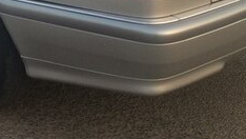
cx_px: -19
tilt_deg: -12.5
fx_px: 581
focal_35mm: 89
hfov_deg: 22.6
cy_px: -22
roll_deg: -1.7
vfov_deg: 13.3
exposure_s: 1/100
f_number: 2.2
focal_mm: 4.15
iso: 50
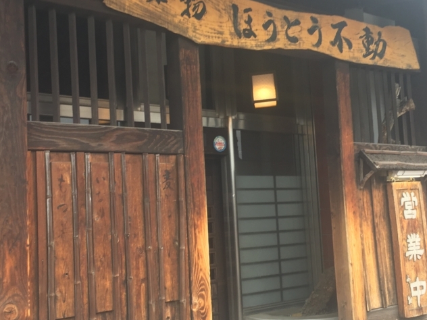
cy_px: 163
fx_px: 580
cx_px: 230
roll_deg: +3.5
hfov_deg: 40.4
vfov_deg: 30.9
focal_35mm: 47
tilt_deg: +4.6
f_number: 2.2
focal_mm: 4.15
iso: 32
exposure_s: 1/40
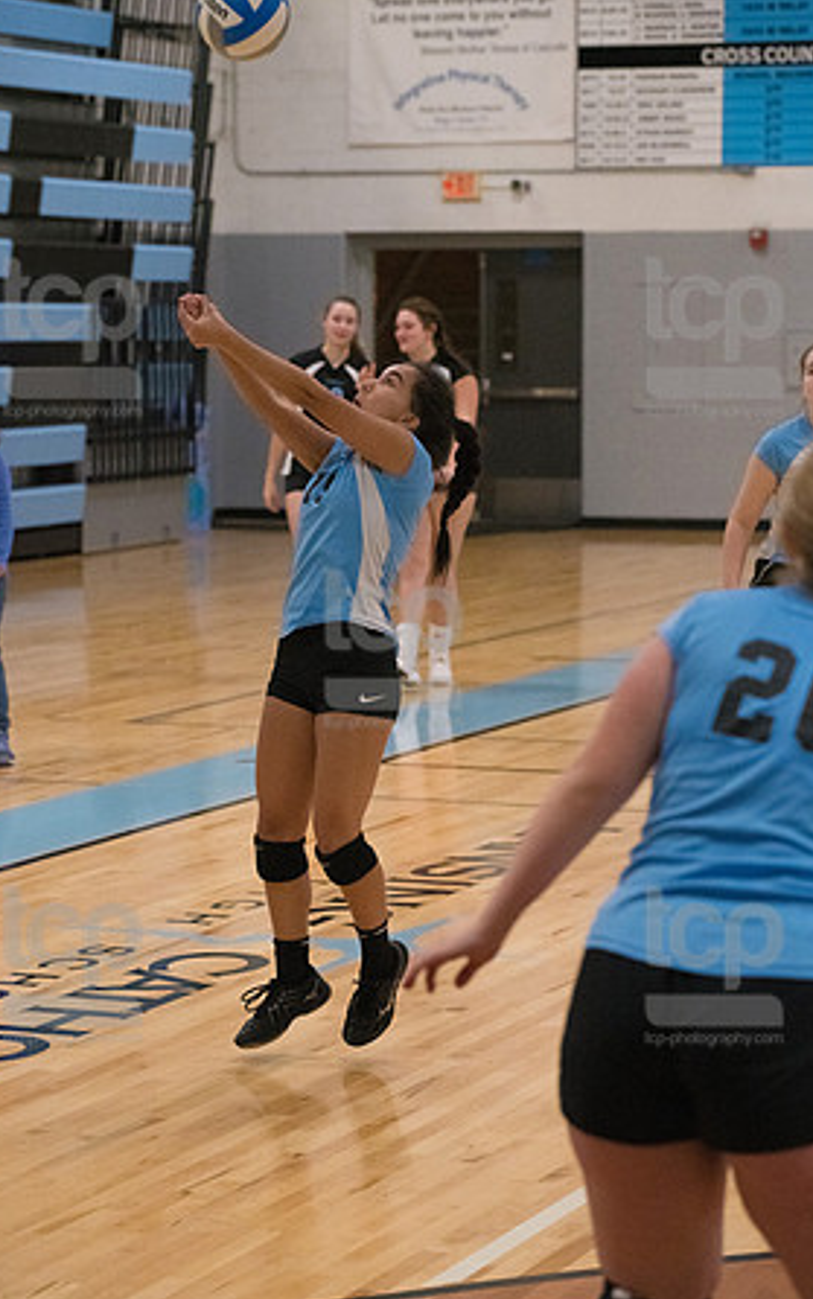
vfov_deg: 18.4
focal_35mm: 113
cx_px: 393
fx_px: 4003
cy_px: 650
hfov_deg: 11.6
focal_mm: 110
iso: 8000
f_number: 4.5
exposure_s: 1/1000
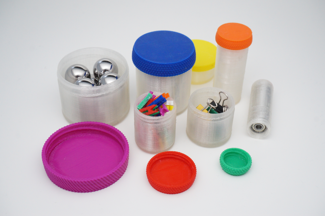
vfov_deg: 28.9
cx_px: 162
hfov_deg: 42.4
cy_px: 108
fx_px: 419
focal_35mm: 46
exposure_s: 1/60
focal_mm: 31
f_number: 9
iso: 1600
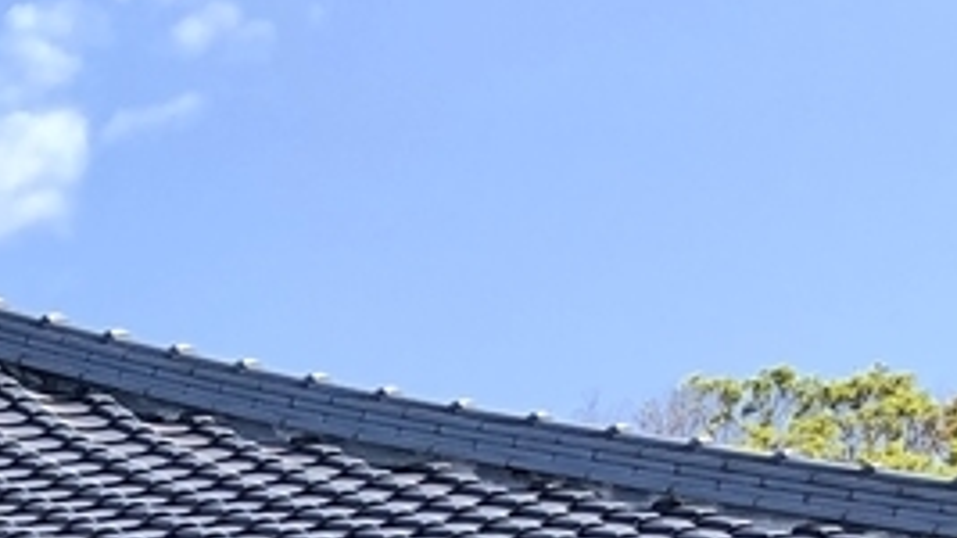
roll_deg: +0.9
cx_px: -409
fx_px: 3475
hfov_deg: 14.7
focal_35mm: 137
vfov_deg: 7.9
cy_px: 1485
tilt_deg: +11.3
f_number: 1.8
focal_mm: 4
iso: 20
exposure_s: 1/444
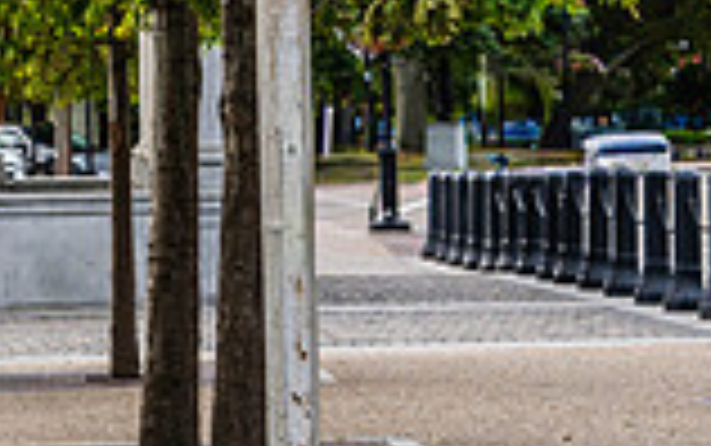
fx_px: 4925
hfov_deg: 8.2
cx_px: -90
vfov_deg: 5.2
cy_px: -56
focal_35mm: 254
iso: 125
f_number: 8
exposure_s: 1/200
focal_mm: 65
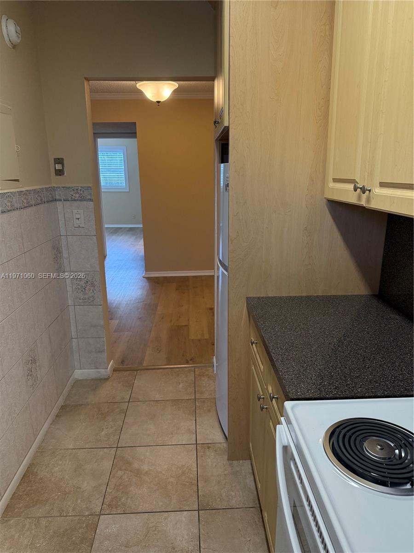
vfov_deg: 71.6
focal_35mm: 24
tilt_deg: -14.6
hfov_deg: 56.8
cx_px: 207
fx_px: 383
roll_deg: +0.0
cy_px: 276
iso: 200
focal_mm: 6.76
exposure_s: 1/182
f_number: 1.78
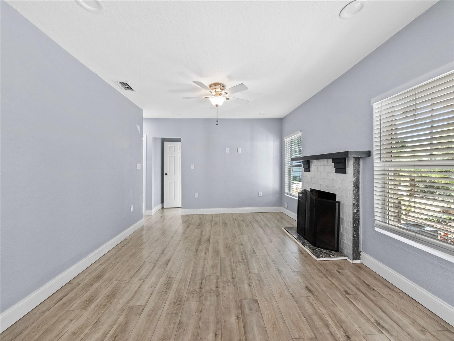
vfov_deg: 85.7
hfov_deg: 102.1
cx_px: 227
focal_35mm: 14
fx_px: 184
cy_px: 170
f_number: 8
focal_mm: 7
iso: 800
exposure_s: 1/13
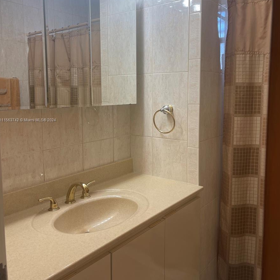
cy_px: 120
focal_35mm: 30
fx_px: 275
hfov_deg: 54.0
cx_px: 141
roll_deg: +0.5
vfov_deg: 53.9
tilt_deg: -6.8
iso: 50
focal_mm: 5.1
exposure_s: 1/120
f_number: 1.6
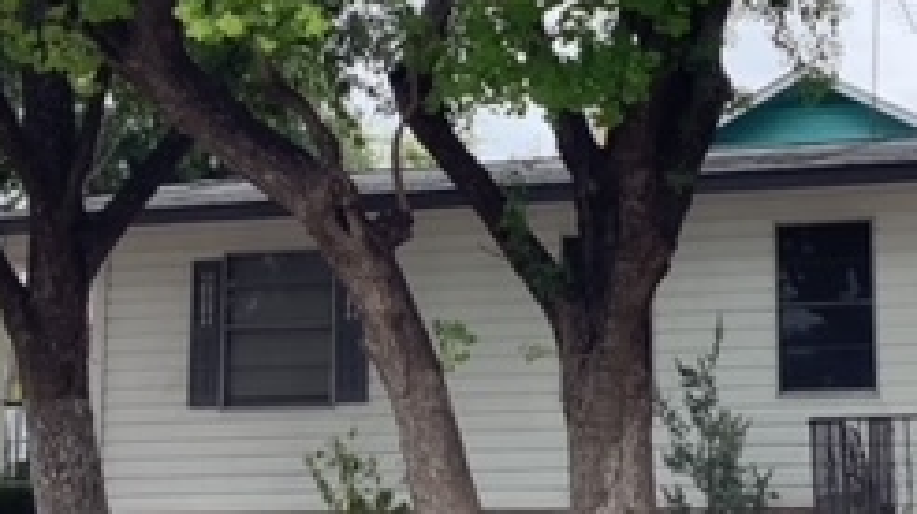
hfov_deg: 24.1
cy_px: 101
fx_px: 2138
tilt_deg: +8.5
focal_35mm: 88
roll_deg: +0.1
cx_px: 619
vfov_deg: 13.6
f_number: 2.4
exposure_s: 1/100
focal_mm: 3.3
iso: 50
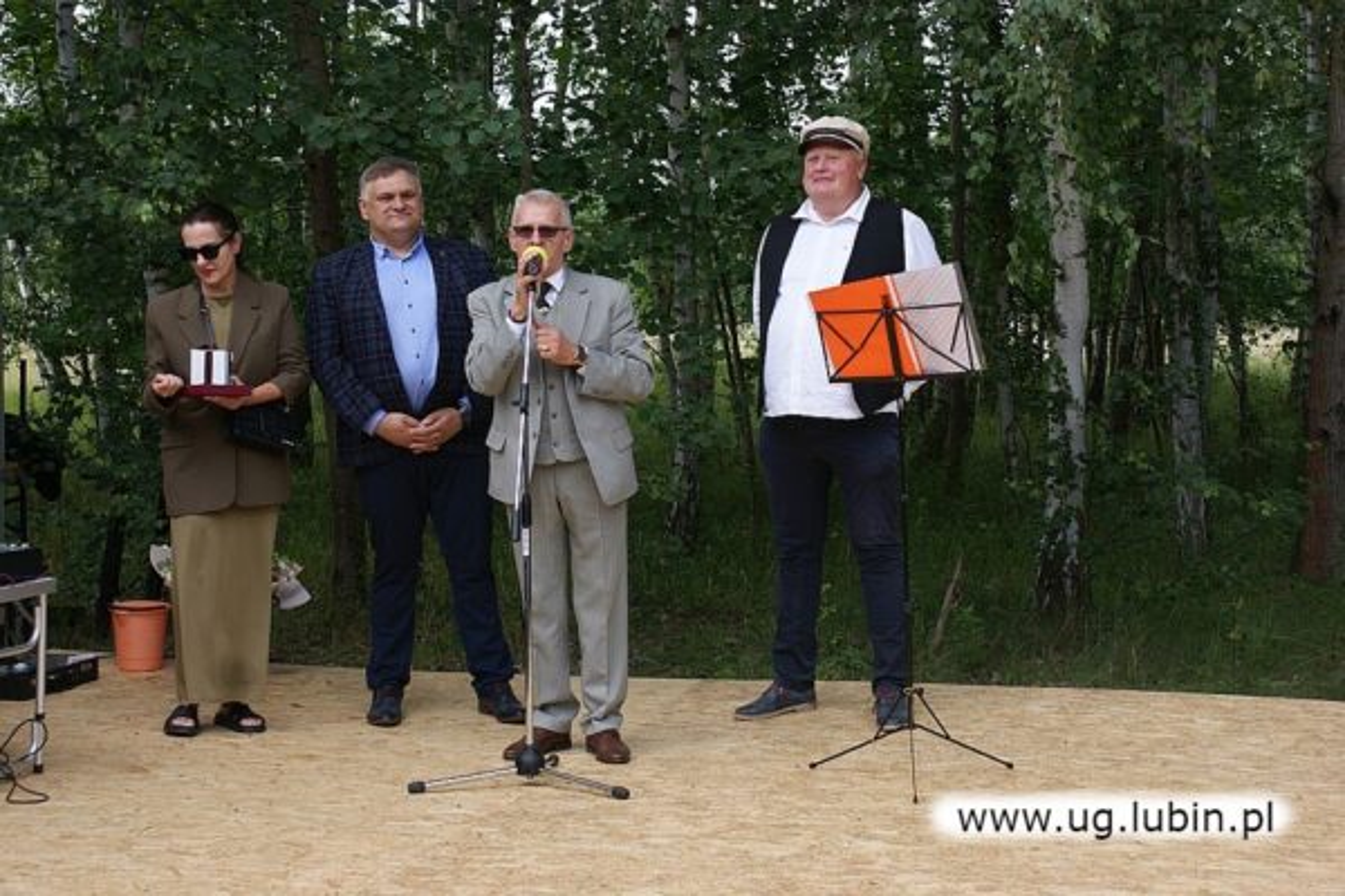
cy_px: 448
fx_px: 2241
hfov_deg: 33.4
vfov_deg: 22.6
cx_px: 672
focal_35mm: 60
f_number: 5.6
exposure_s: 1/200
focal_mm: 40
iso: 200
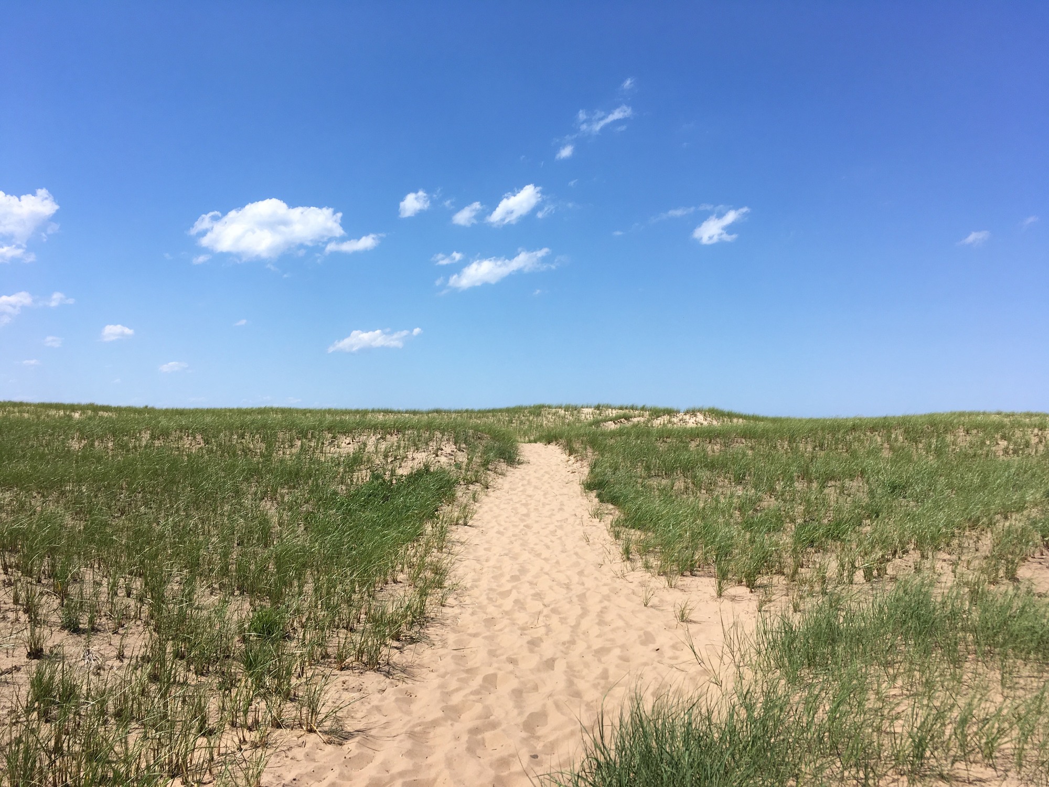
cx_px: 524
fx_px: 879
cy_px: 394
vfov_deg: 48.2
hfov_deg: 61.7
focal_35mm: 29
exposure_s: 1/2198
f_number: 2.2
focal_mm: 4.15
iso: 25
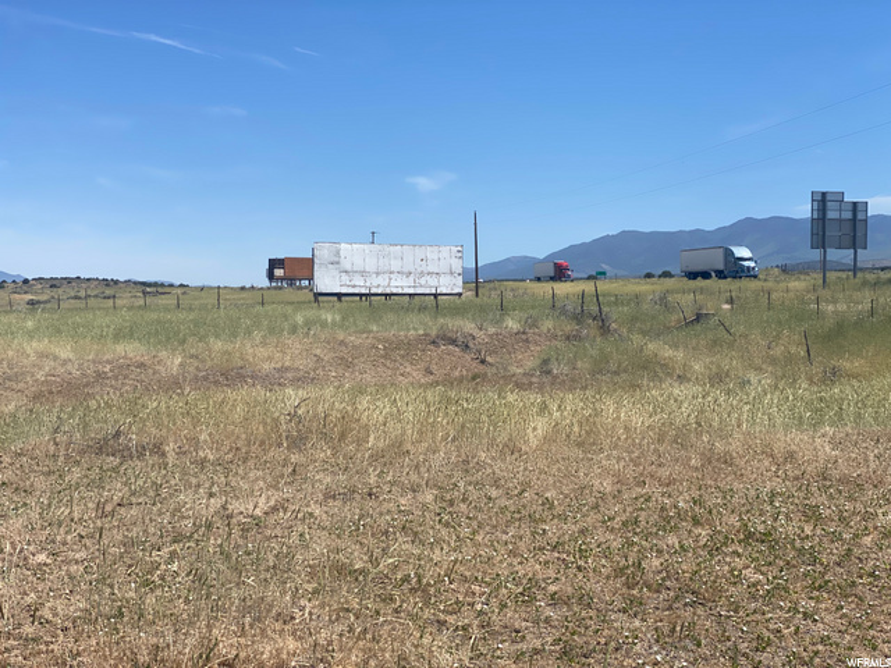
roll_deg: +0.1
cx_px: 446
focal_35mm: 52
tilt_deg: -1.4
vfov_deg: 28.0
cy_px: 334
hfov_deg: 36.8
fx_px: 1338
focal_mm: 6
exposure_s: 1/2083
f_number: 2
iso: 20
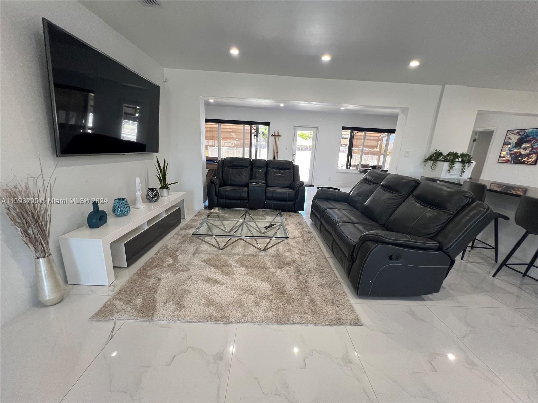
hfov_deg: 106.2
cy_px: 202
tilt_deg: -13.9
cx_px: 269
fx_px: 202
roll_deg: -2.8
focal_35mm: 13
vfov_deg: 89.9
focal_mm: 1.57
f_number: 1.8
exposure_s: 1/120
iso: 125
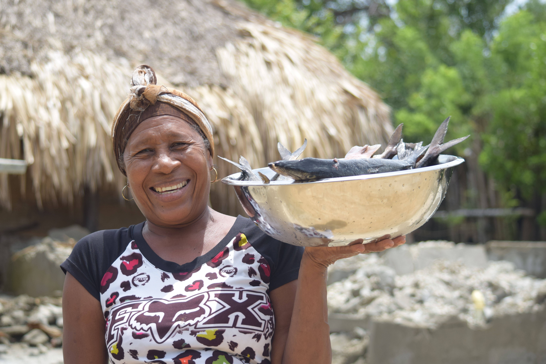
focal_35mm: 82
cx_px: 273
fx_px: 1251
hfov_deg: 24.6
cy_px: 182
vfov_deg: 16.6
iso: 200
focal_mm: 55
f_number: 4.5
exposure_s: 1/800
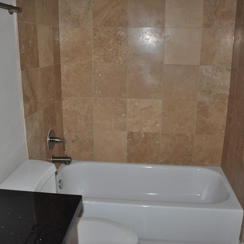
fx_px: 279
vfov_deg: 47.2
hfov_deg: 47.2
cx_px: 121
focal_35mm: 35
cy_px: 121
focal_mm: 18
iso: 800
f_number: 3.5
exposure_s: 1/60
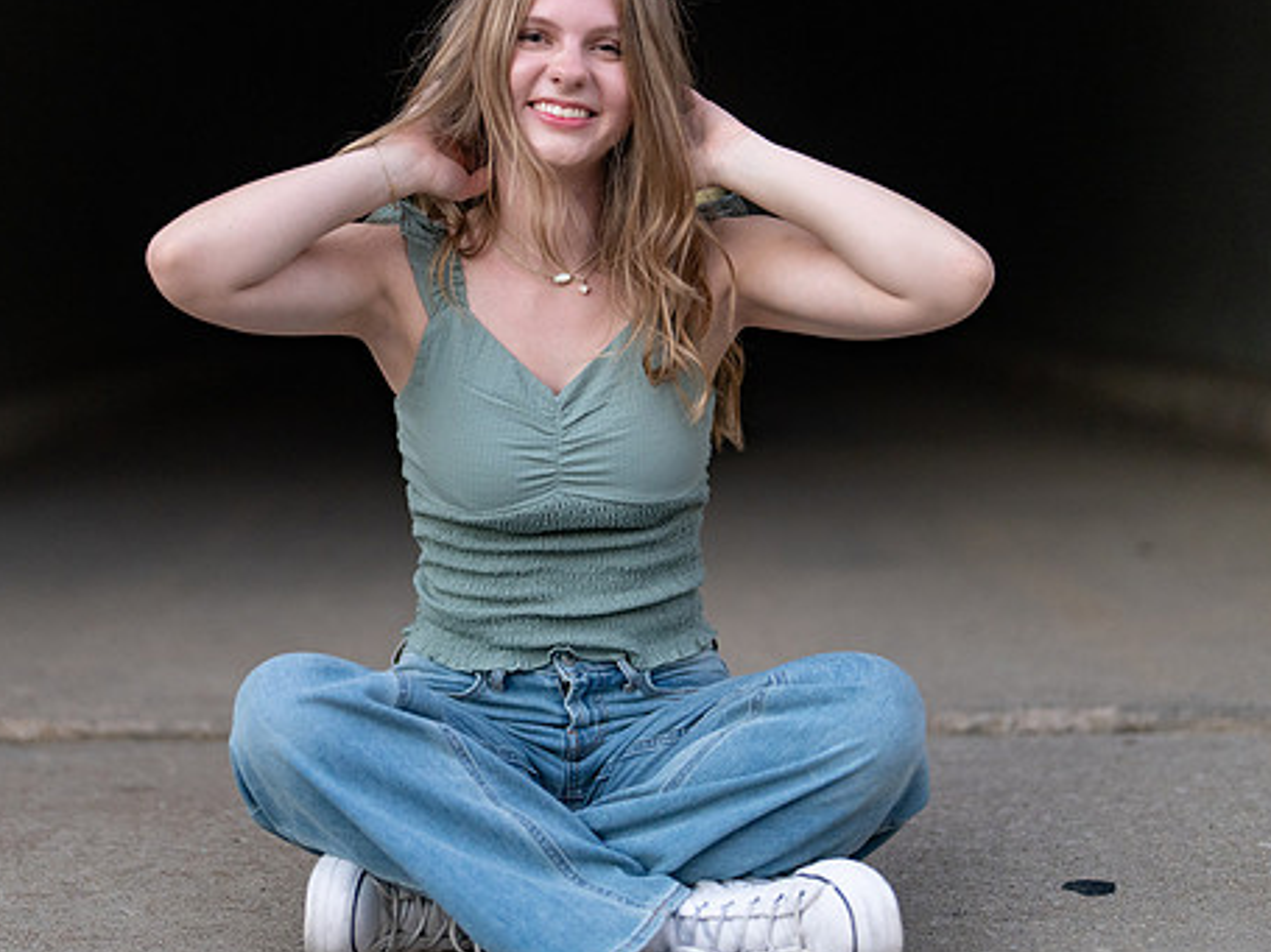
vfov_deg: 18.4
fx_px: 2937
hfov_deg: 24.4
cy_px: 382
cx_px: 509
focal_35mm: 80
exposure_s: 1/400
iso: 640
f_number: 1.2
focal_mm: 50
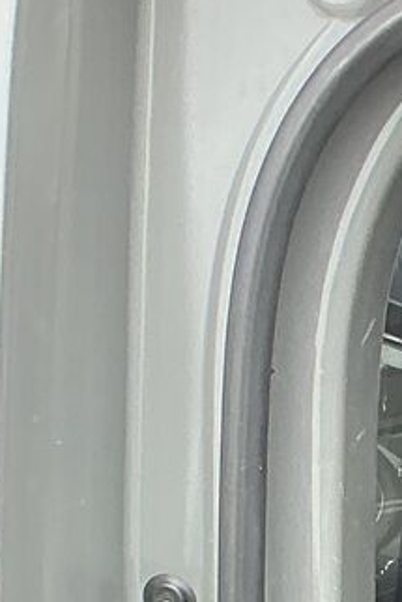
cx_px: 1555
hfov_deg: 6.9
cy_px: 1140
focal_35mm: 160
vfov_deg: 11.7
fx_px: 2677
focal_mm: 3
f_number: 1.8
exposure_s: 1/120
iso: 40
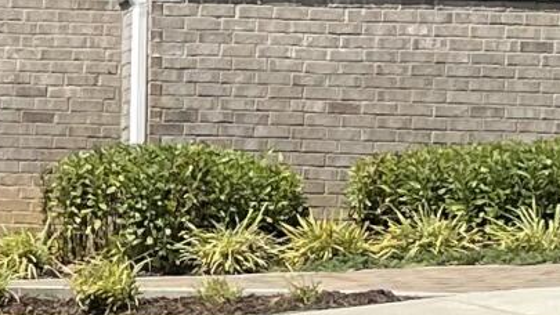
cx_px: -556
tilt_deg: +2.5
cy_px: 69
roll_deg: -2.0
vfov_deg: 6.0
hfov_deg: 9.9
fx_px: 3000
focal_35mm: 202
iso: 32
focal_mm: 5.1
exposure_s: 1/3165
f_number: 1.6
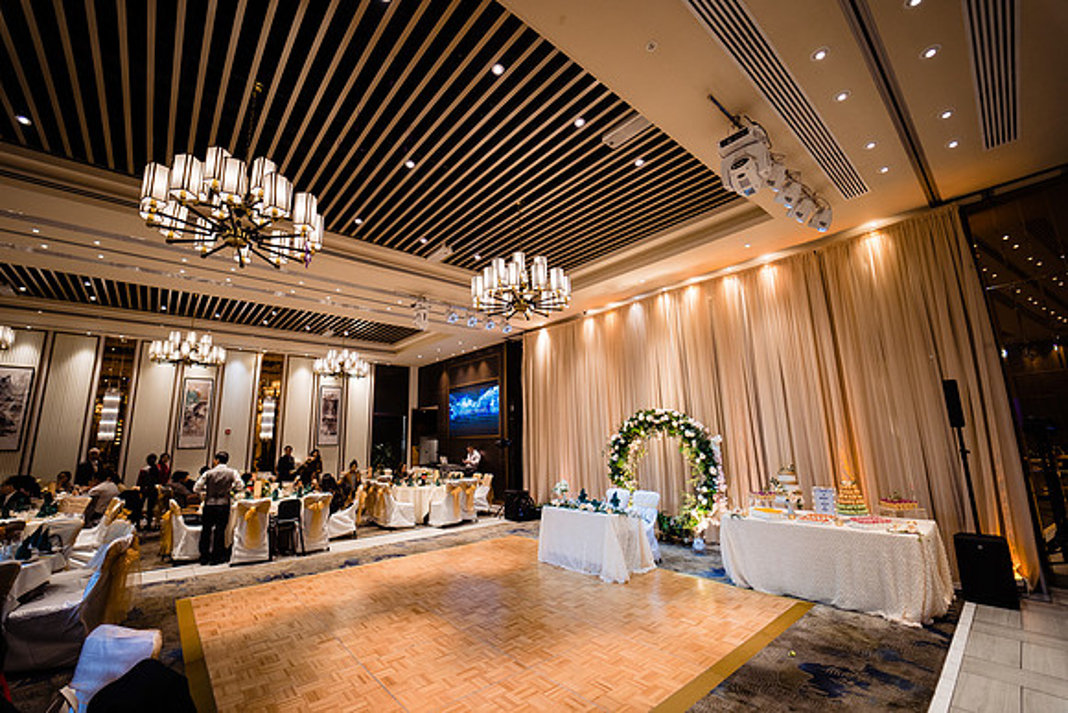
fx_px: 415
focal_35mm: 14
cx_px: 534
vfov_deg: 81.2
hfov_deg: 104.2
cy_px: 356
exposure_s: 1/160
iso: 1250
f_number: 2.8
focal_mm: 14
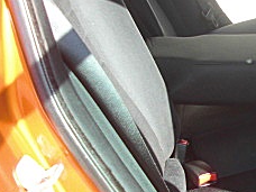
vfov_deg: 14.6
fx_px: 747
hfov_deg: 18.4
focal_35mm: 101
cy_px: 107
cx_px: 311
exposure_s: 1/80
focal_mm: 6.3
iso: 50
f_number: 2.8
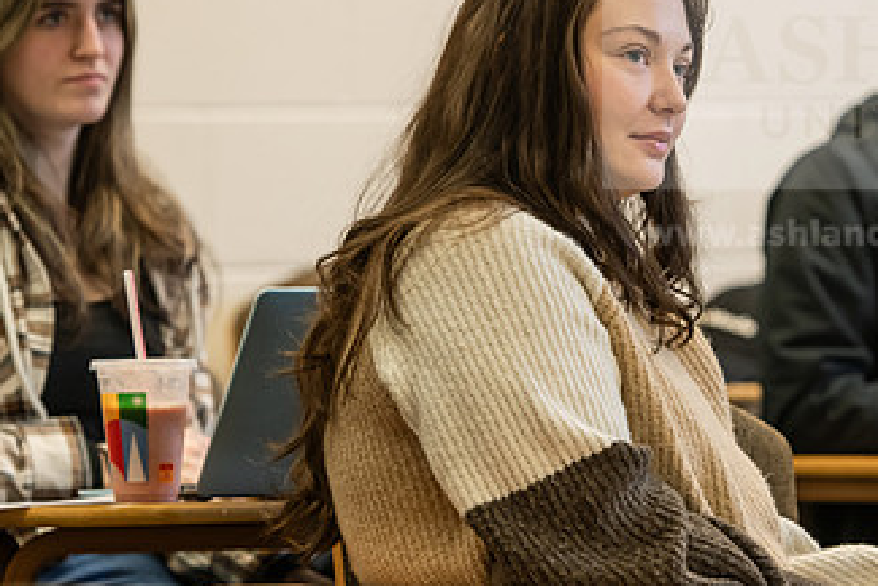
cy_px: 290
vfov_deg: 5.9
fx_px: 5660
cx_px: 521
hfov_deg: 8.9
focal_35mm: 232
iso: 1000
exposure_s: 1/160
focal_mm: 130
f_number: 3.2
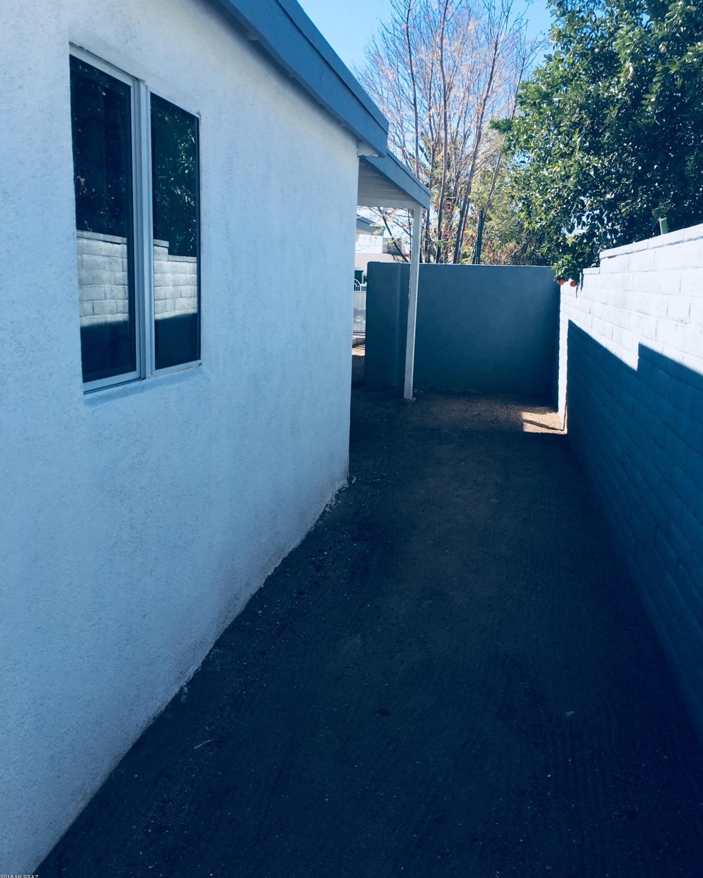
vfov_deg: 57.2
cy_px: 427
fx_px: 806
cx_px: 354
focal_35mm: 31
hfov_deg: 47.1
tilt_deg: -6.9
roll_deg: -2.9
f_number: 2.2
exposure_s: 1/686
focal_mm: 4.15
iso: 25
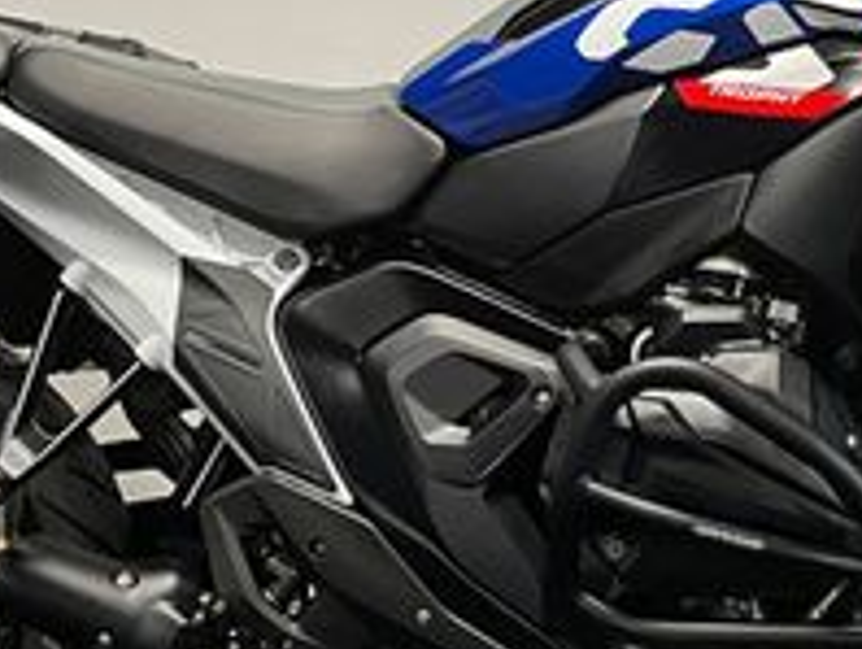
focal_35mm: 84
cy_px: 270
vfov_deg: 17.6
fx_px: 2094
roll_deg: -1.5
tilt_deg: -4.4
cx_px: 570
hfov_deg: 23.2
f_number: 1.6
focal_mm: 5.1
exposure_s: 1/50
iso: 100
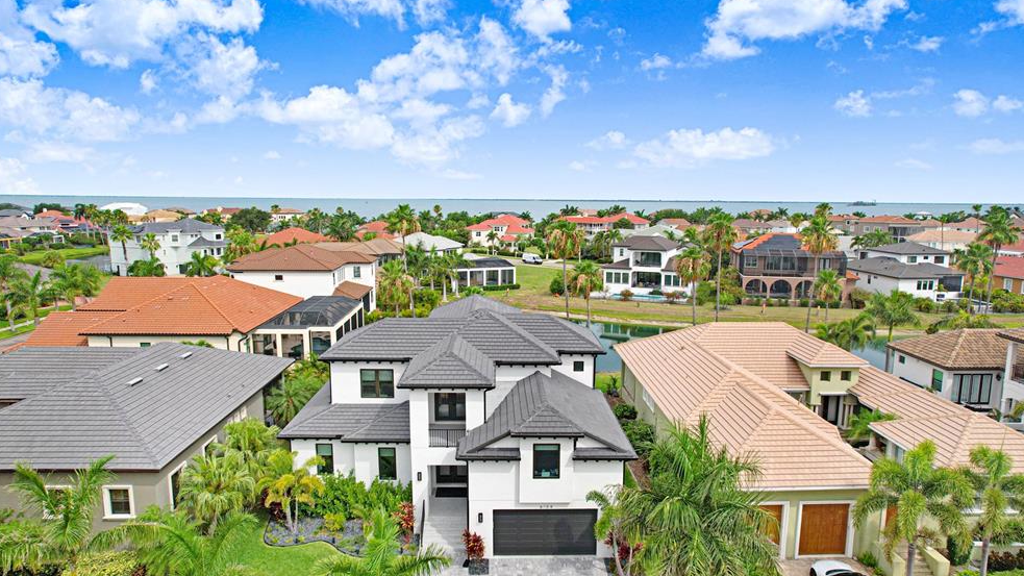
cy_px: 298
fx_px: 652
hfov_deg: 76.3
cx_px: 526
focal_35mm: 24
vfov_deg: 47.7
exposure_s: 1/2500
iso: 200
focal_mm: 8.38
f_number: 2.8
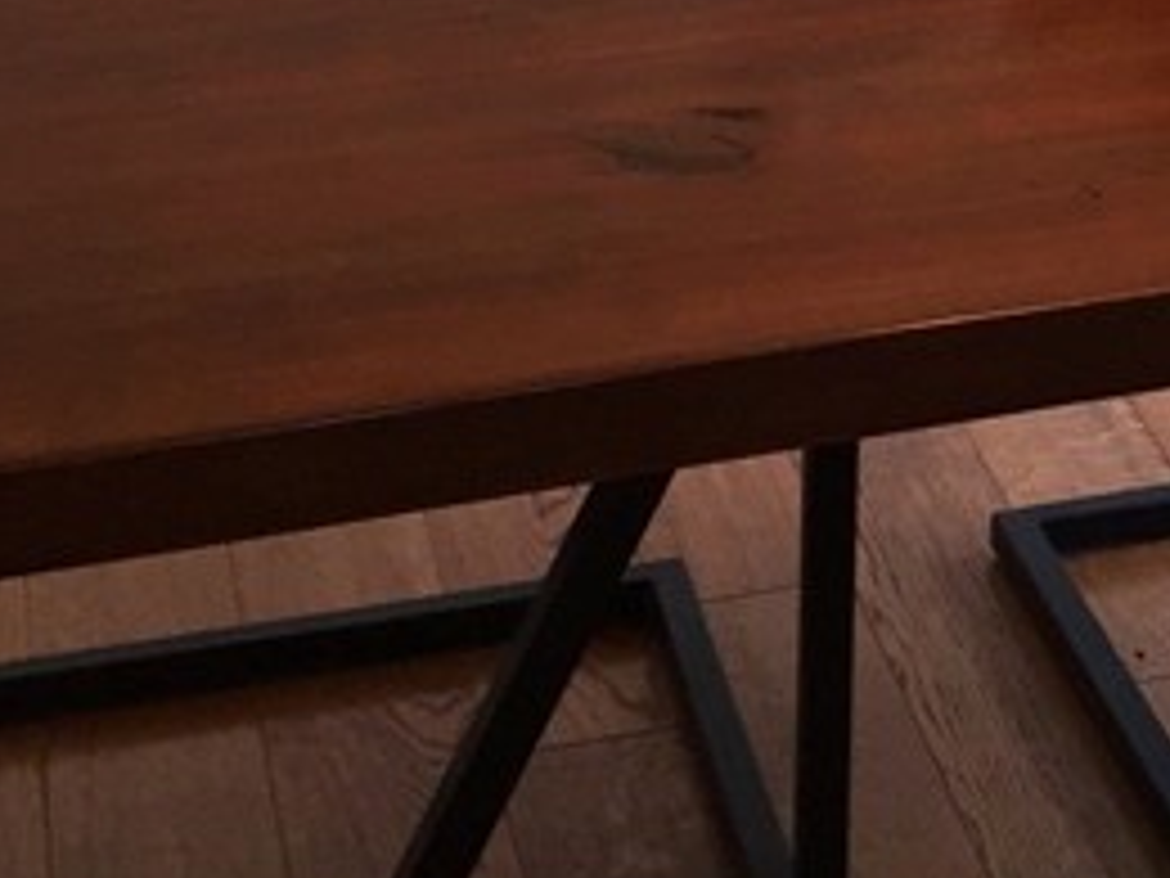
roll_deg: -2.6
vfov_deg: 11.8
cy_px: -792
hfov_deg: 16.2
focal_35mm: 114
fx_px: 3853
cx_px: 1611
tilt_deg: -9.5
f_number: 2.2
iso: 32
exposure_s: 1/40
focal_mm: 4.15
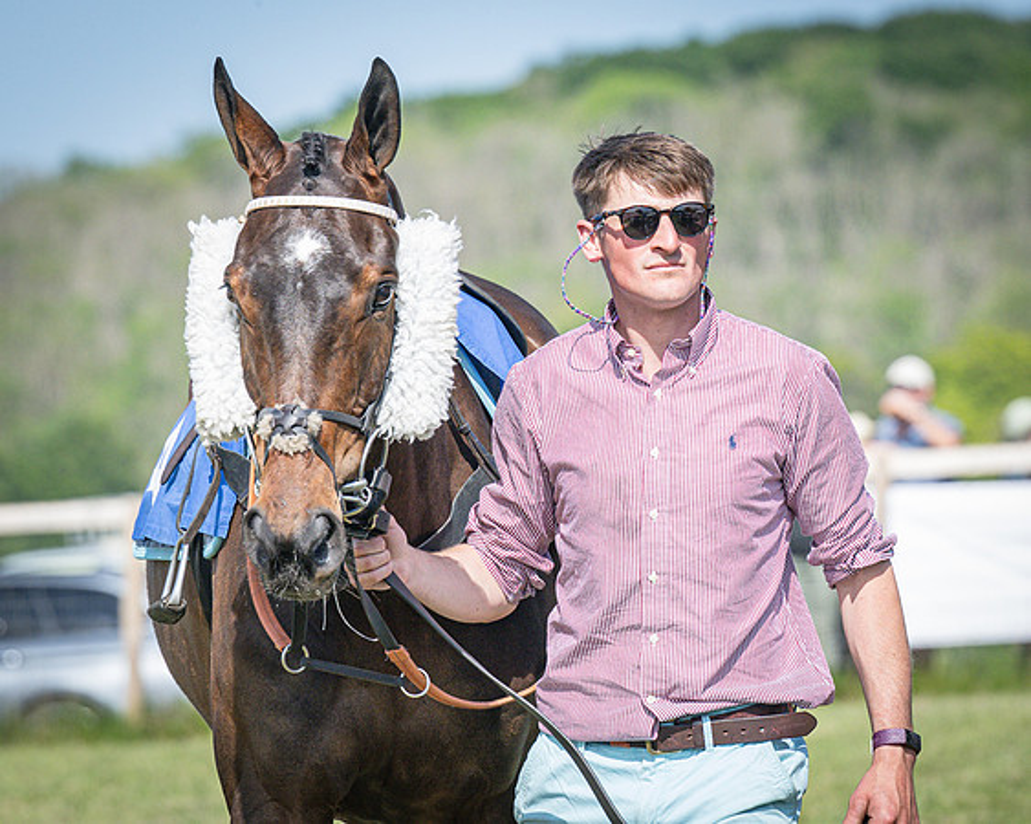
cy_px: 245
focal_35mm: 320
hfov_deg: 6.0
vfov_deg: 4.8
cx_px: 591
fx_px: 9770
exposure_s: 1/3200
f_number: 4
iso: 400
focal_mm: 135
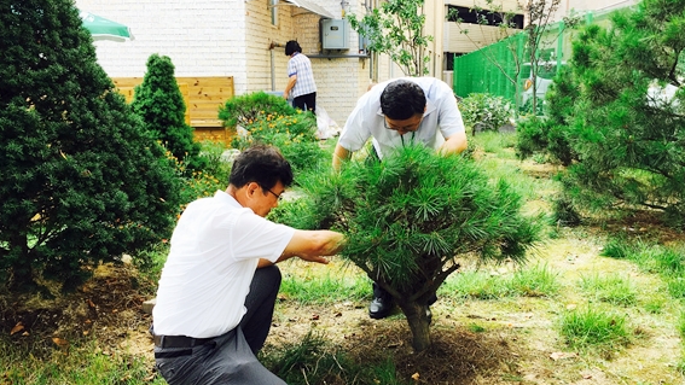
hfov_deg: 51.6
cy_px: 211
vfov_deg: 30.4
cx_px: 354
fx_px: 708
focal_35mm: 39
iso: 25
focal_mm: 4.15
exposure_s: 1/320
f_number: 2.2
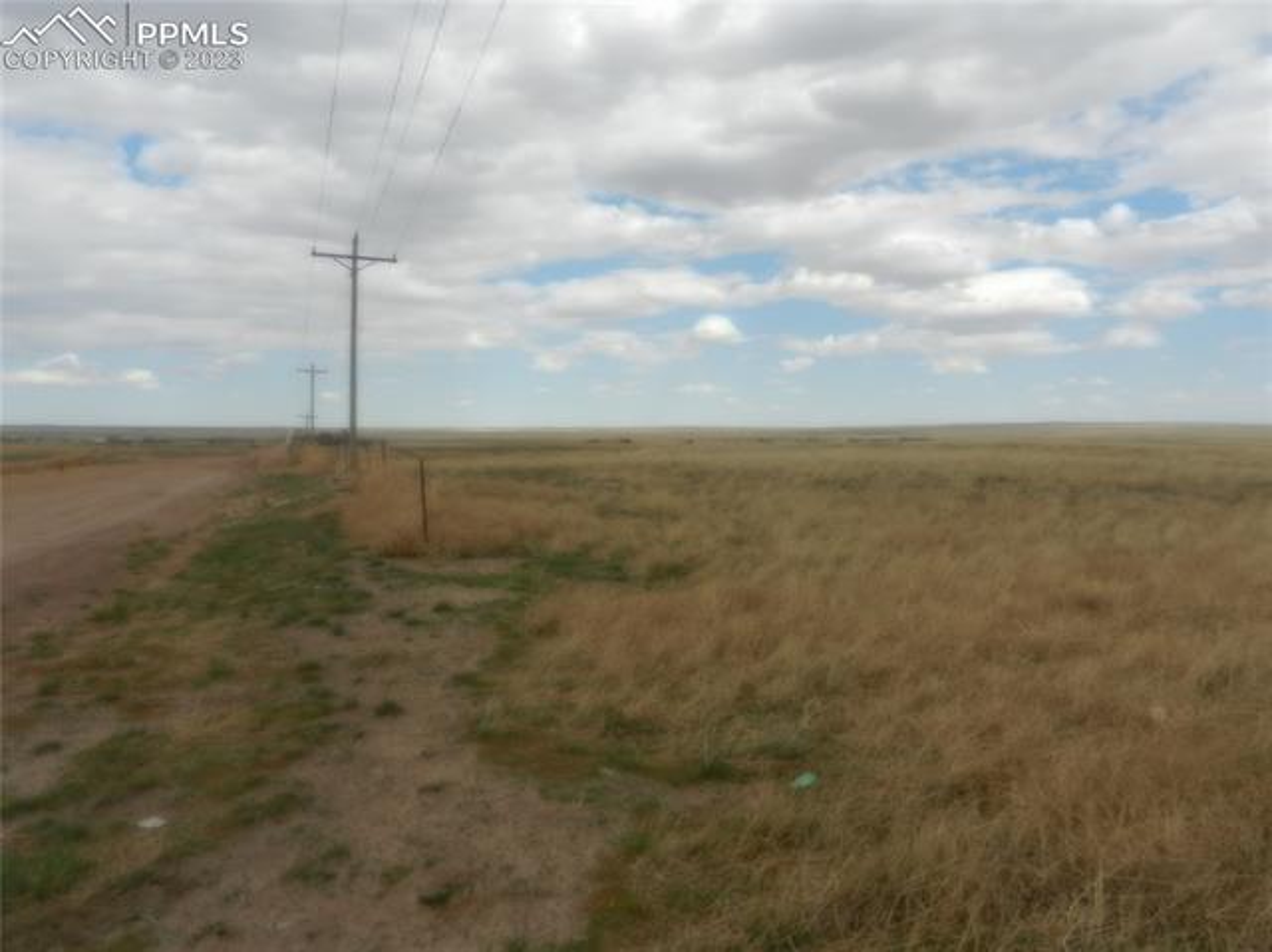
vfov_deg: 54.8
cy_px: 476
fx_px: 918
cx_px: 636
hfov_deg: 69.4
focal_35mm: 25
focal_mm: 4.5
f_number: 3.5
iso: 160
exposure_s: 1/1600
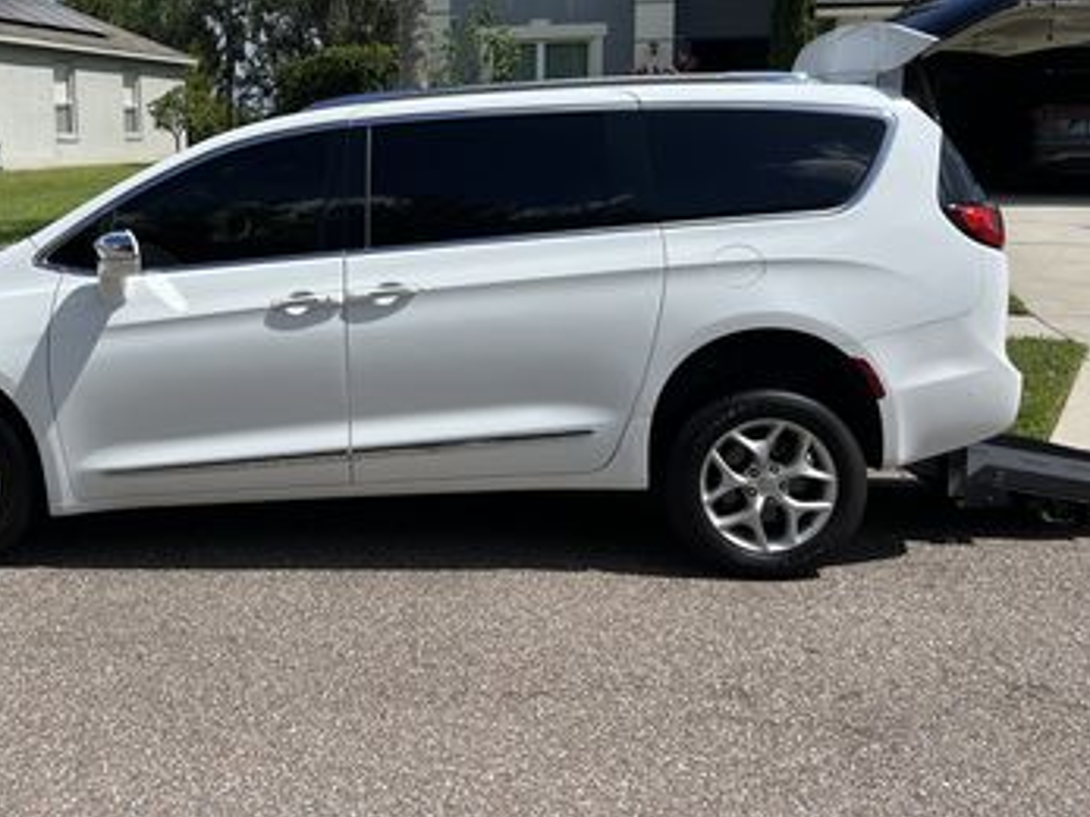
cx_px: 415
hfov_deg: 50.9
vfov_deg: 39.1
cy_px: 258
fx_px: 1133
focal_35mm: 36
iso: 50
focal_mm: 5.7
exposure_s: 1/6211
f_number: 1.5
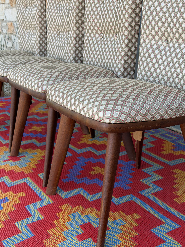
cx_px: 92
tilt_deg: -15.2
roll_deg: +0.4
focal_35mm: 49
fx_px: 349
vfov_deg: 38.9
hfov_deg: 29.7
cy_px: 122
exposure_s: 1/261
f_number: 1.78
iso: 64
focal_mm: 6.76
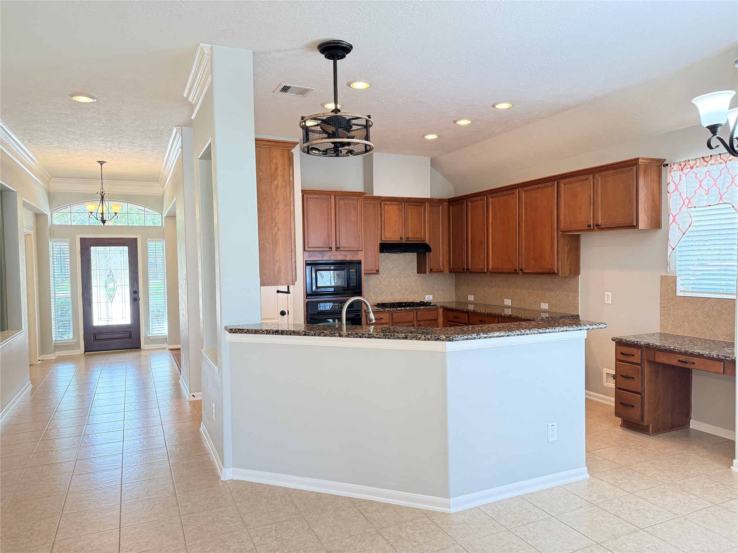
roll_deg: +0.6
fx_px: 512
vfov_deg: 56.8
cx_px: 369
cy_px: 276
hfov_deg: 71.6
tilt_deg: -1.9
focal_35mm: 24
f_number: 1.78
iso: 250
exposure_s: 1/60
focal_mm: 6.76
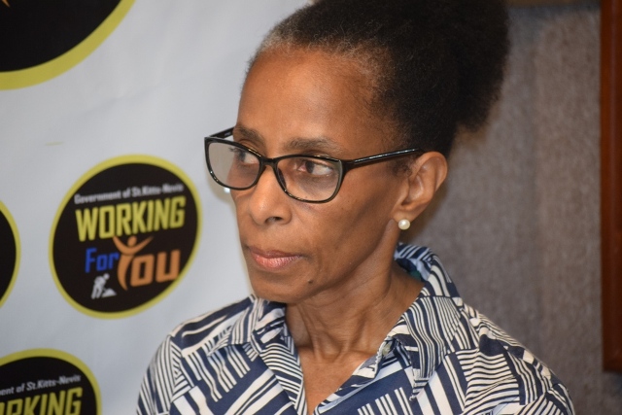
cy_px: 208
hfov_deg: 13.0
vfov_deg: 8.7
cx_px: 311
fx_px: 2722
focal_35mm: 158
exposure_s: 1/60
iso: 1600
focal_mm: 105
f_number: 4.5
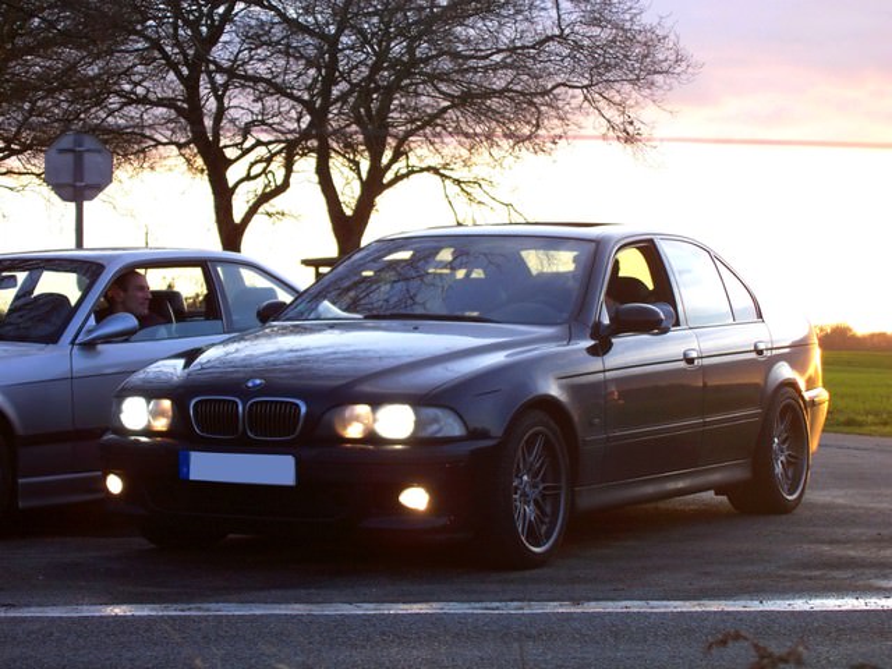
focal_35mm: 102
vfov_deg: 14.5
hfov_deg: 19.3
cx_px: 446
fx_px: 2628
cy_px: 334
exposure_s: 1/90
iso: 140
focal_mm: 17.5
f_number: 4
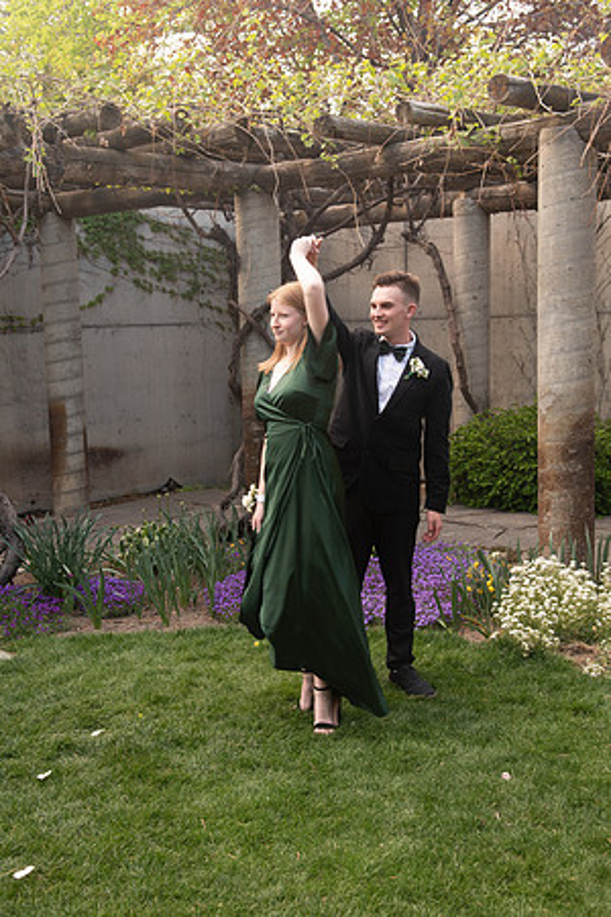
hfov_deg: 29.2
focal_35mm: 46
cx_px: 306
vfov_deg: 42.7
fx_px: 1171
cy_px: 458
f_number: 5.6
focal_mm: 46
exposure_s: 1/125
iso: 500
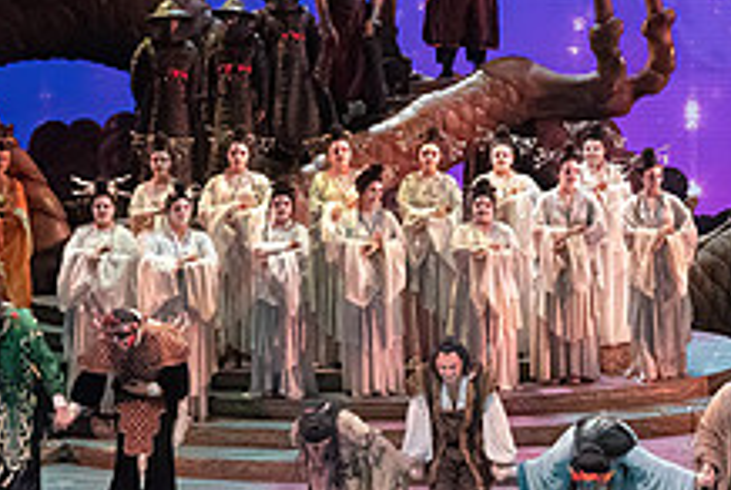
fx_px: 3782
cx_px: 580
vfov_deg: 7.4
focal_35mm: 186
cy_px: 287
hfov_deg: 11.0
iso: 20000
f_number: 10
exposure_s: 1/1000
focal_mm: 70
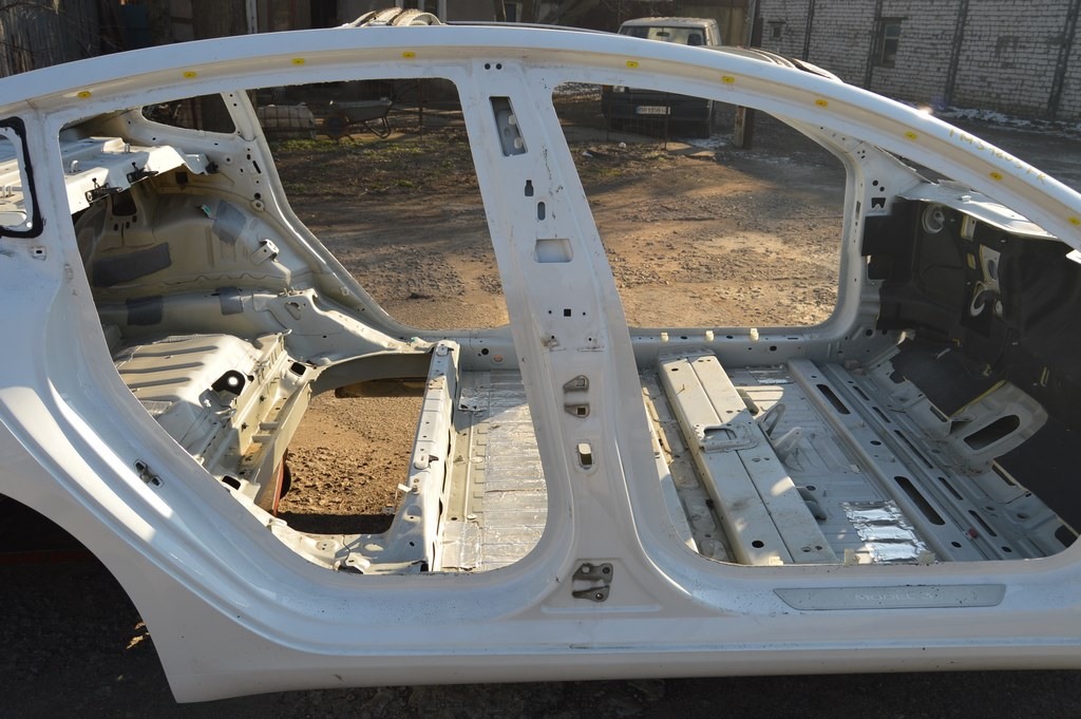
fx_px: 900
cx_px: 540
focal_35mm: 30
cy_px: 360
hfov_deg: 62.0
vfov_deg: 43.5
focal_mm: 20
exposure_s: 1/250
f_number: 8
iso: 100
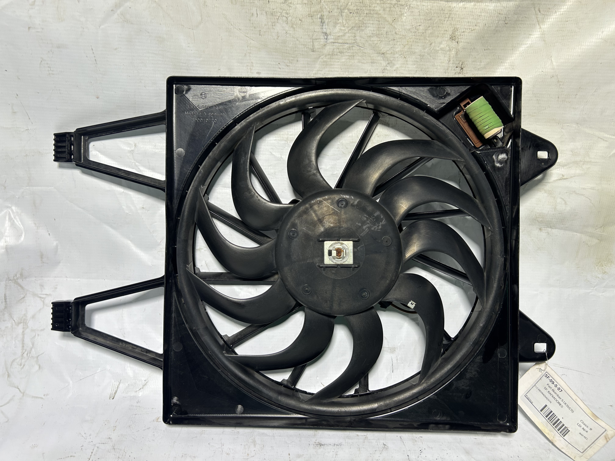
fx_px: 462
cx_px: 308
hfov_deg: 67.3
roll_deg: -1.9
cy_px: 230
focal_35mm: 26
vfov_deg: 53.1
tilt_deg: -25.6
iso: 50
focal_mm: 5.7
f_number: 1.5
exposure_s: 1/256
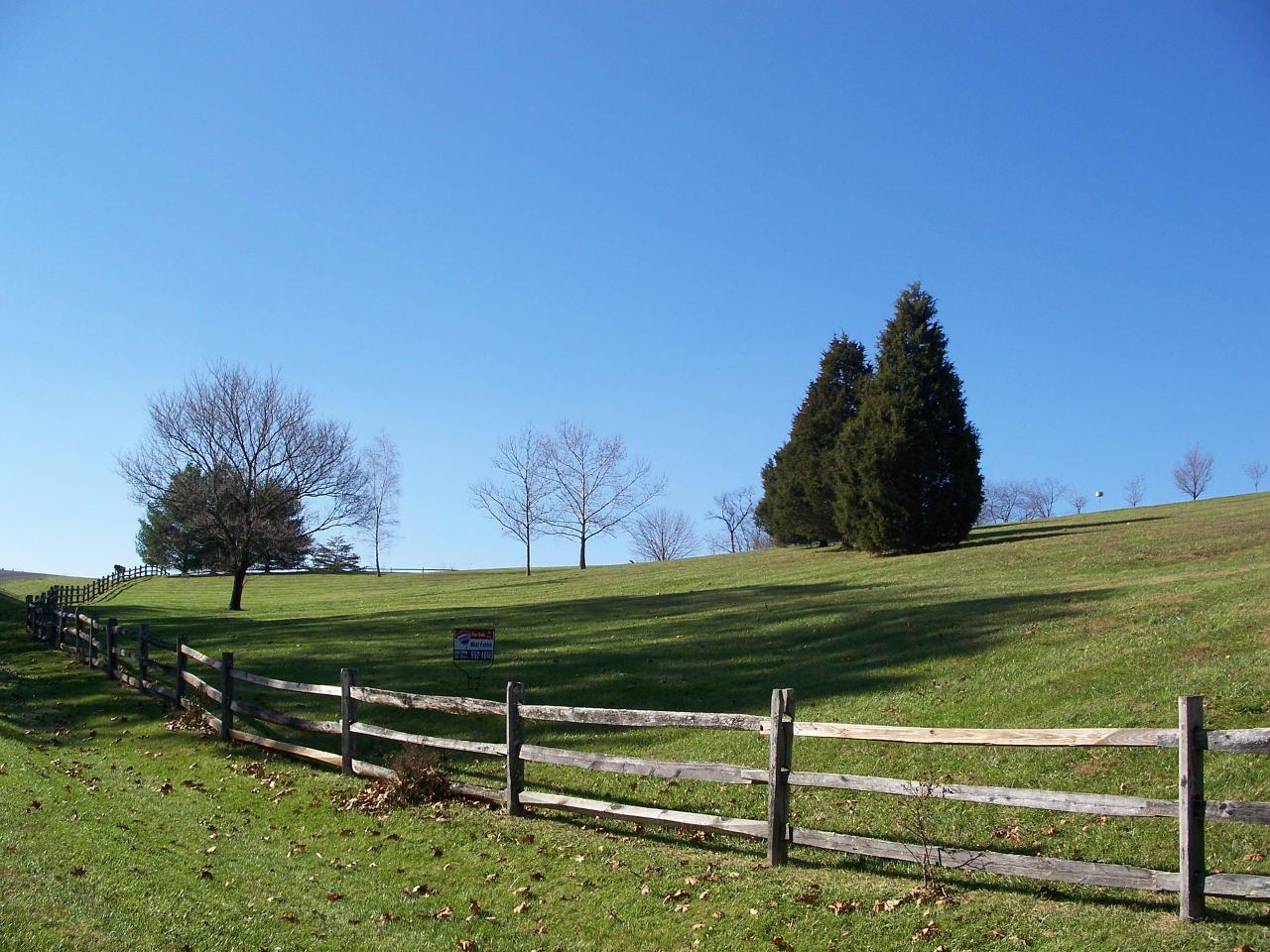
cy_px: 476
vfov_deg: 38.7
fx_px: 1357
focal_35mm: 37
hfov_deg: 50.1
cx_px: 635
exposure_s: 1/400
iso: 64
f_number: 4
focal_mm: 7.8
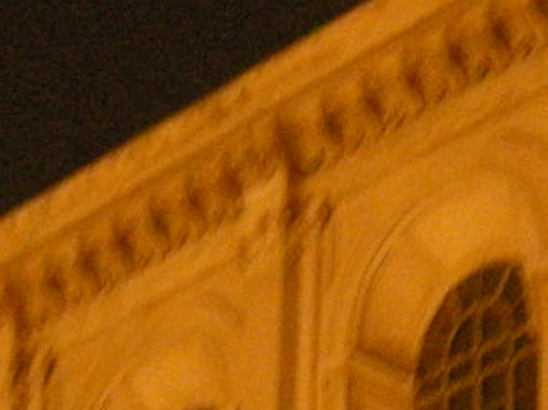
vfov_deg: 6.0
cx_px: 466
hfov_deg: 8.6
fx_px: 3623
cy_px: 1181
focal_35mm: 229
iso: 480
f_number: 2.7
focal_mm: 7.5
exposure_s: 1/8
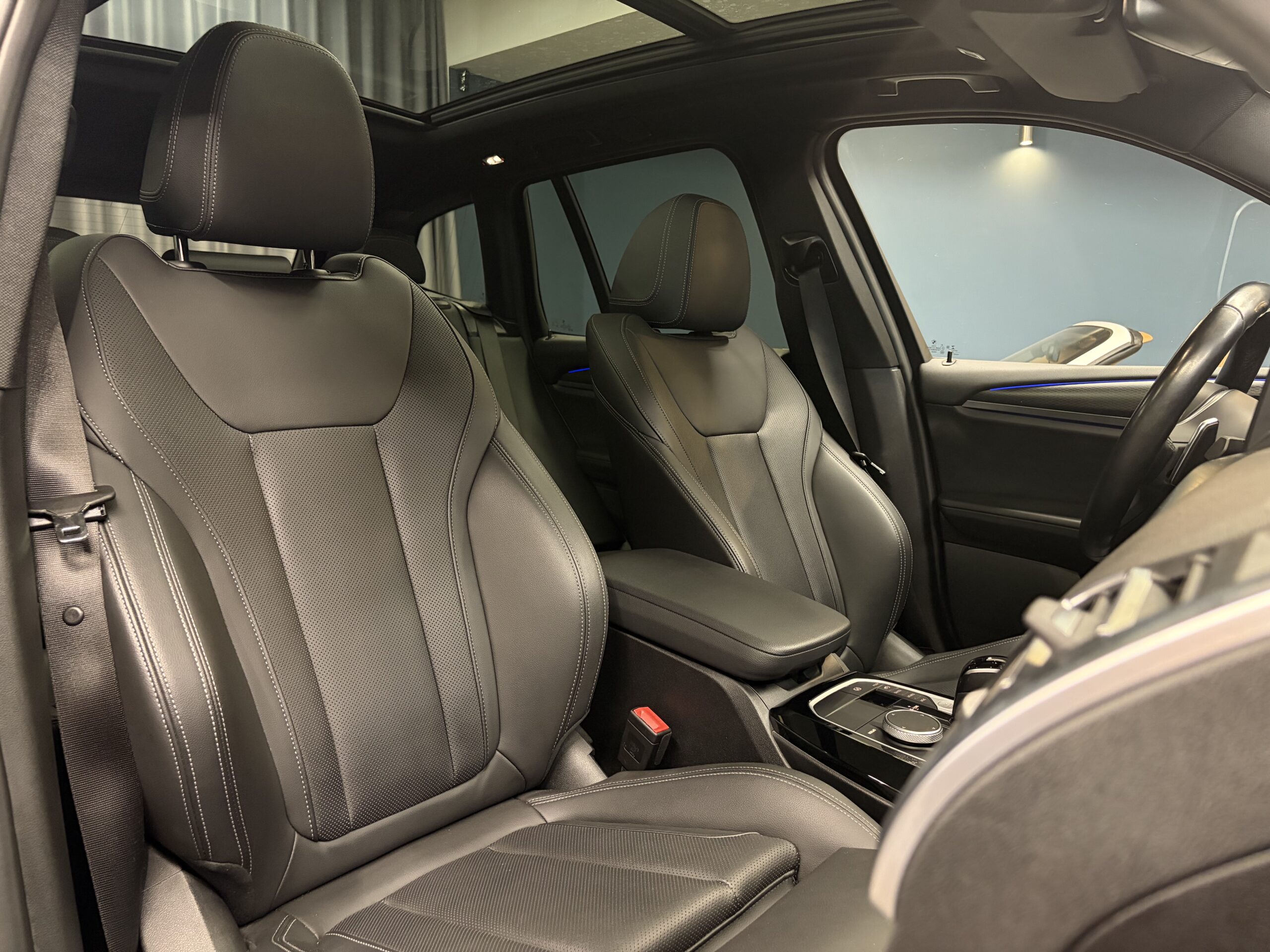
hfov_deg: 67.3
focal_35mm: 26
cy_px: 476
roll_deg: -0.1
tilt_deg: -7.7
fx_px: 954
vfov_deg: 53.1
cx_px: 635
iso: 500
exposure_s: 1/49
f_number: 1.6
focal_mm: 5.96
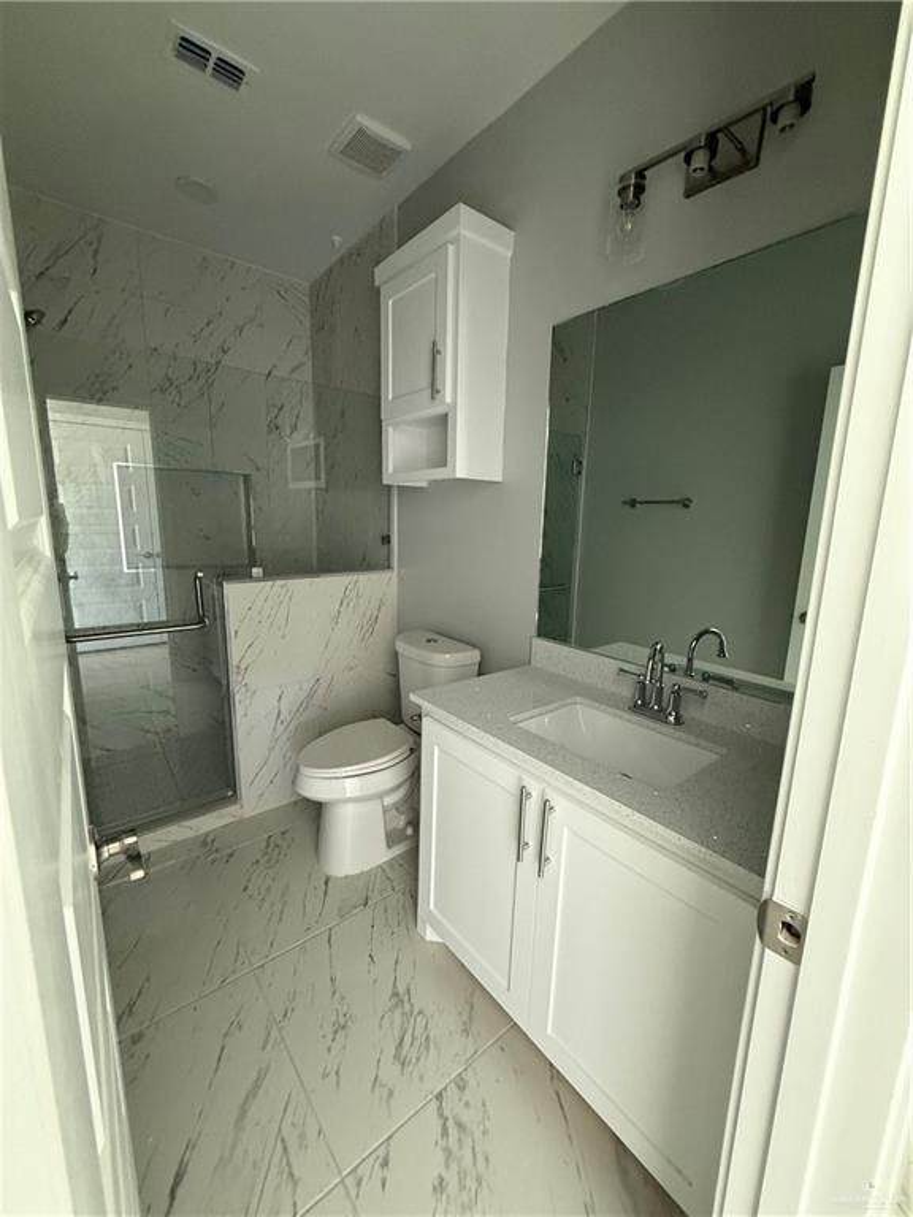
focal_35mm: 14
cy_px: 608
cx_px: 456
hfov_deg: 85.7
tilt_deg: -10.3
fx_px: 492
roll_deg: -1.3
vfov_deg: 102.1
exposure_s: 1/60
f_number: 2.2
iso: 500
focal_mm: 2.22
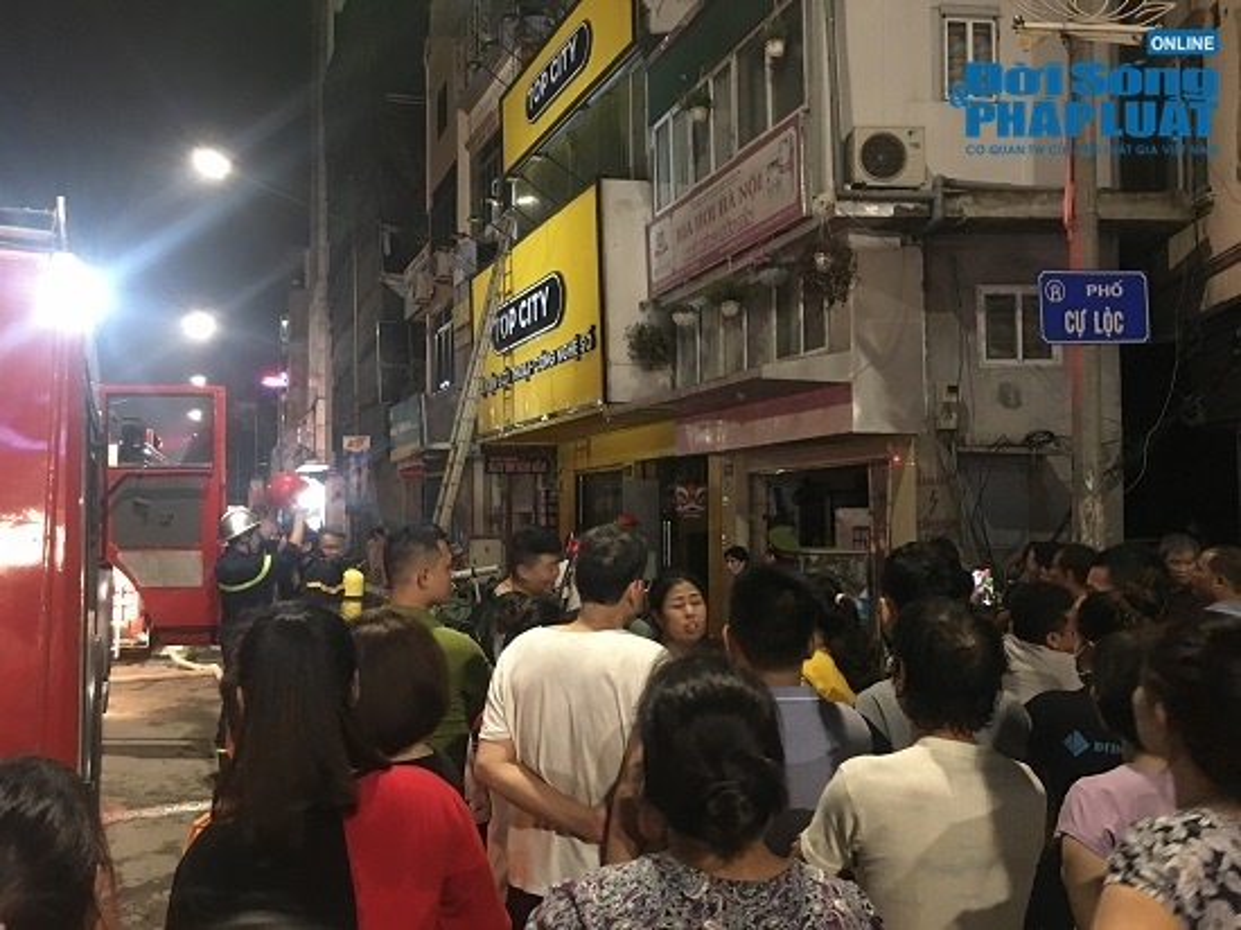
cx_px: 620
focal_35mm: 29
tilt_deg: +3.3
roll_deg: -0.4
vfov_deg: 48.2
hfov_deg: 61.7
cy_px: 465
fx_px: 1039
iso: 100
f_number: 2.2
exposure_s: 1/4
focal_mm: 4.15
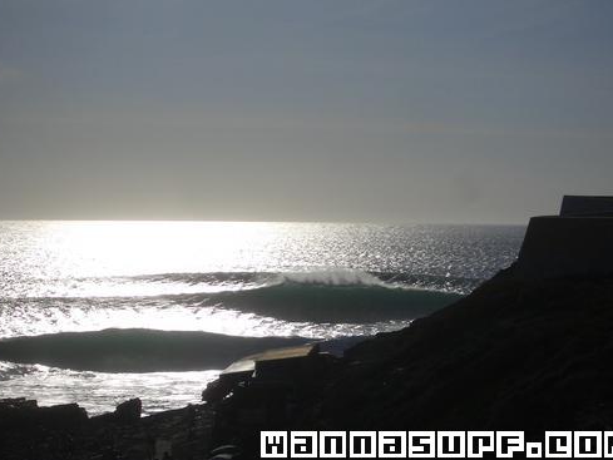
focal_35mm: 118
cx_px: 306
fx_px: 2090
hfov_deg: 16.7
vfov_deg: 12.6
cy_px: 216
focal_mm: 17.4
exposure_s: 1/2000
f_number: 7.7
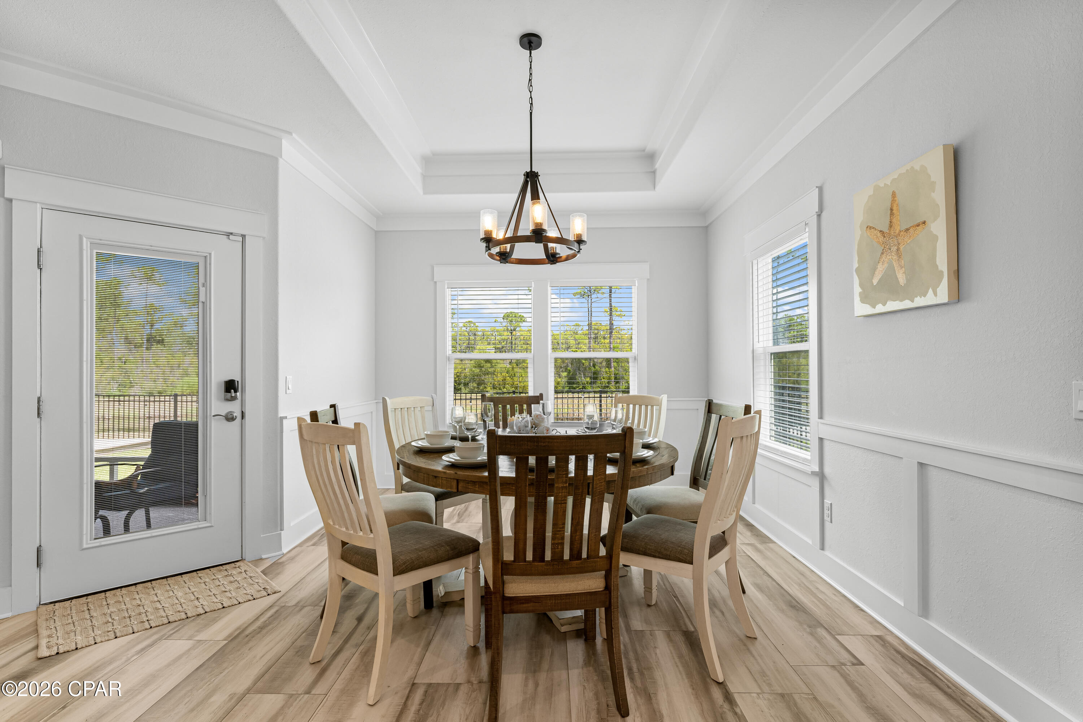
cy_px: 361
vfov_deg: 71.4
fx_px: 502
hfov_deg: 94.3
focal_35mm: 17
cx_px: 542
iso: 400
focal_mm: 16.7
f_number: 8
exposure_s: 1/25
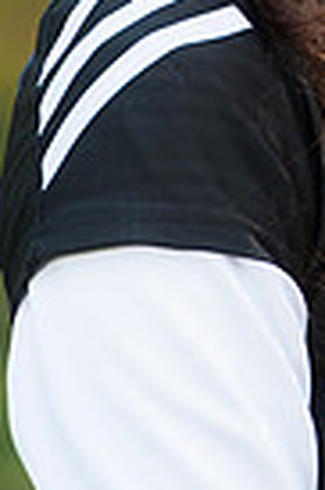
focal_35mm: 658
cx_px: 441
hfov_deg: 2.1
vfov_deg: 3.1
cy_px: -265
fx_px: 8932
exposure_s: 1/250
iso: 200
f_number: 6.3
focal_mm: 200
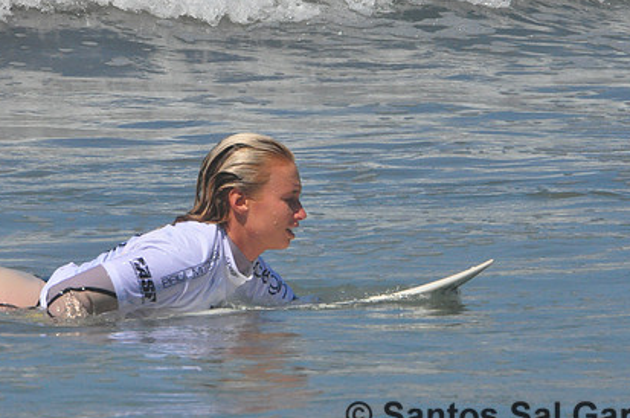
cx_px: 322
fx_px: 20268
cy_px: 207
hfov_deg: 1.8
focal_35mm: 1160
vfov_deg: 1.2
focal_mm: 550
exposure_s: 1/1000
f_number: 18
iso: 1250
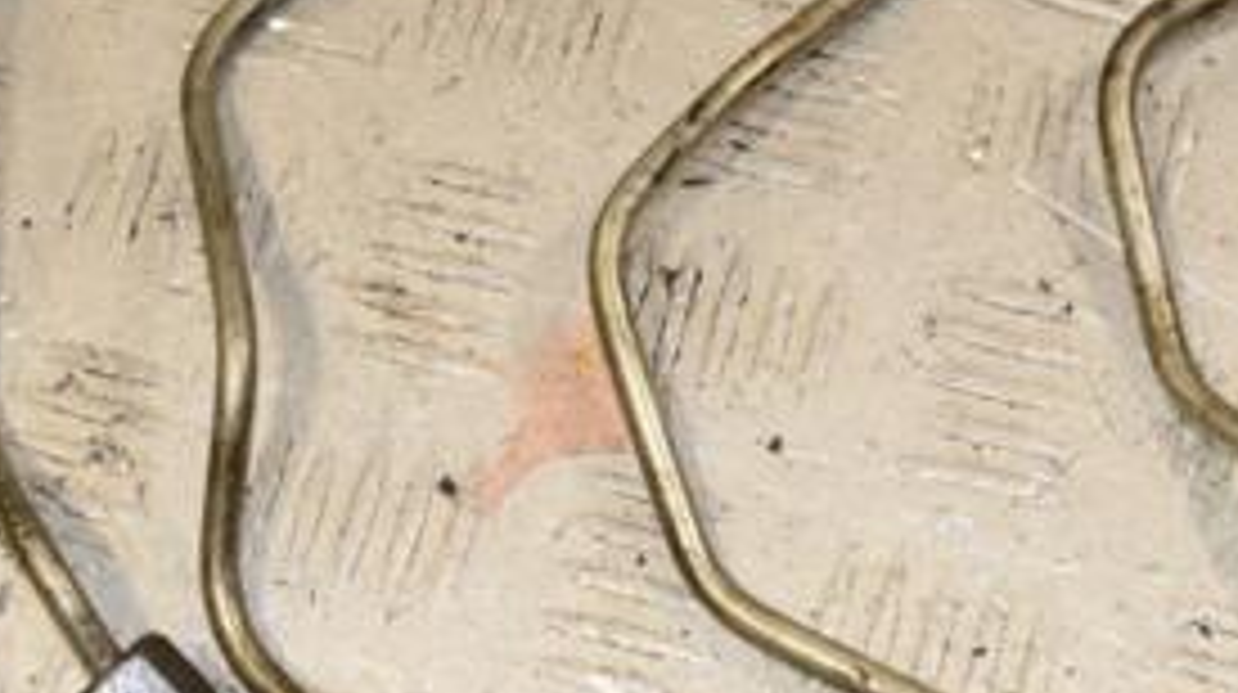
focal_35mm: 120
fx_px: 3940
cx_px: 558
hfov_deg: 17.9
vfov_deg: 10.1
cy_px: 266
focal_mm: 35
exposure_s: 1/200
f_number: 10
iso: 800
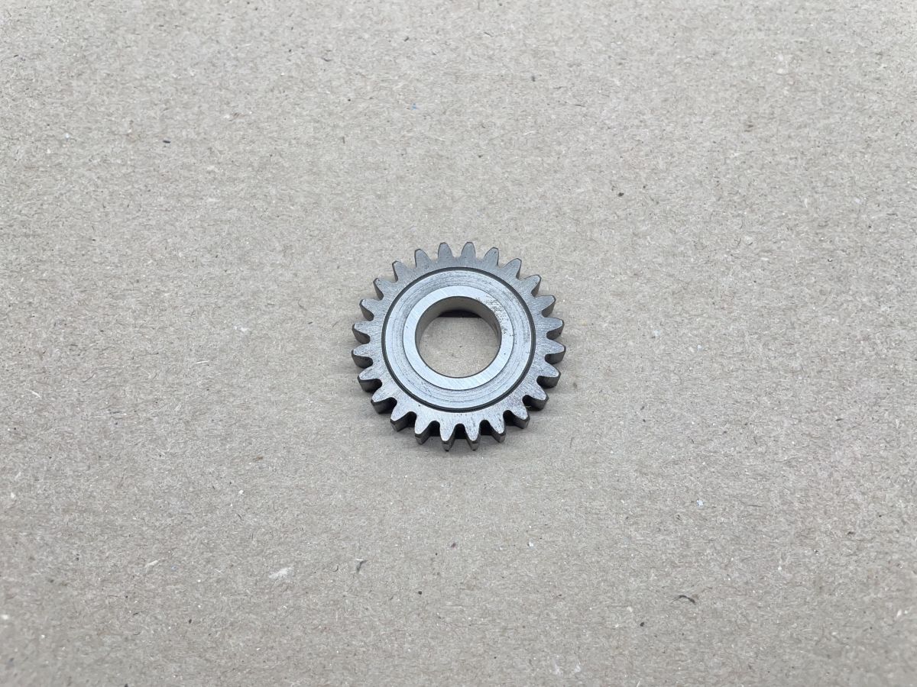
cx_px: 458
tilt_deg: -70.6
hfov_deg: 67.3
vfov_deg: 53.1
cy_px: 344
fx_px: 689
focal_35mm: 26
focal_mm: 4.2
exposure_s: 1/100
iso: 64
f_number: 1.6
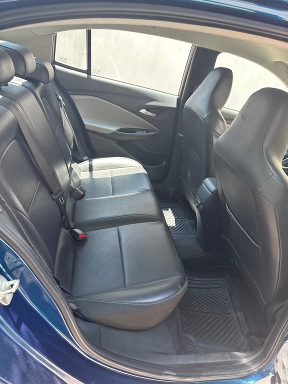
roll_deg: -14.7
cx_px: 144
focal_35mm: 24
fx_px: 266
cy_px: 192
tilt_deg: -26.4
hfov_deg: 56.8
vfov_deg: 71.6
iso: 80
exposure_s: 1/163
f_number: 1.78
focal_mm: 6.76
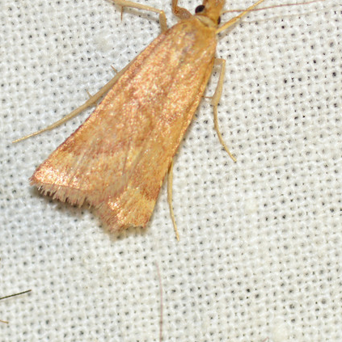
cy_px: 86
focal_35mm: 193
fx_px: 2157
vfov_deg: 9.1
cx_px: 171
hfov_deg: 9.1
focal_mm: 100
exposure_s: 1/200
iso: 100
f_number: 13
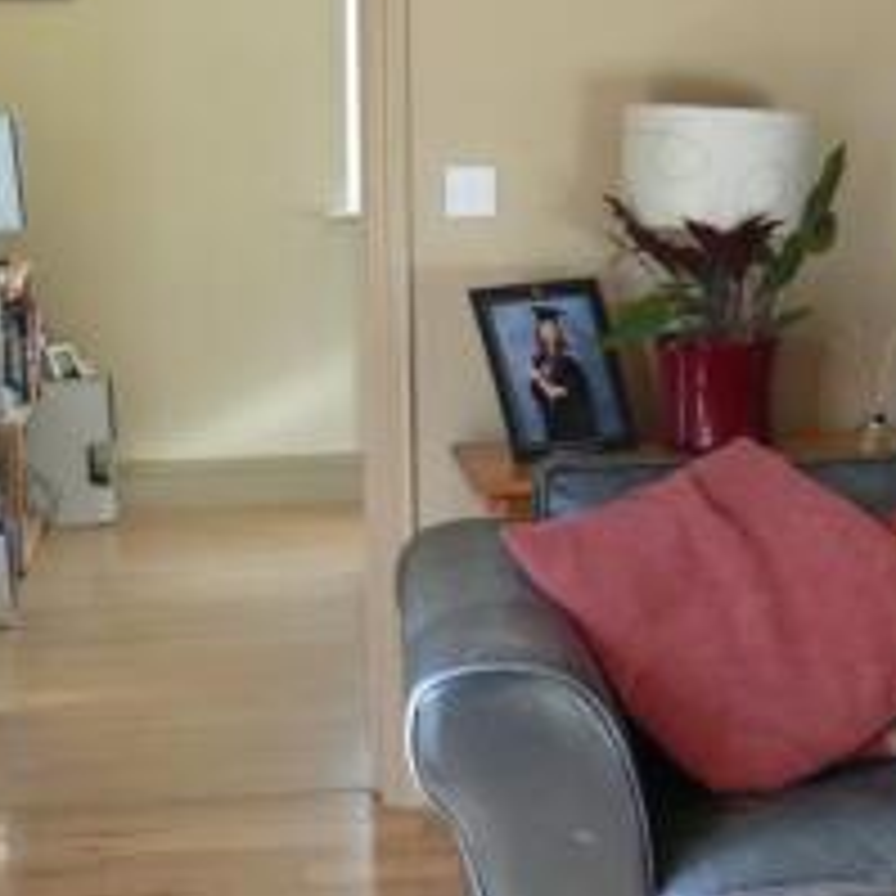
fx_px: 2811
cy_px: 331
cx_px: 907
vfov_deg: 18.1
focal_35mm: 96
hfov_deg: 17.7
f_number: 2.8
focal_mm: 7.9
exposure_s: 1/30
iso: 160
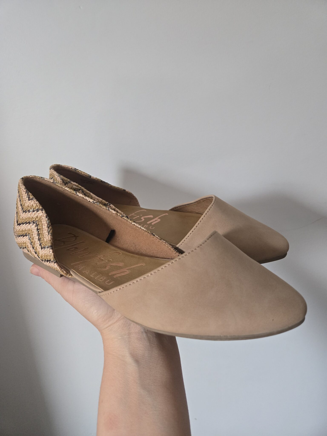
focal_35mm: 23
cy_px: 218
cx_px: 164
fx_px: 290
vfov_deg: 73.9
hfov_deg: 58.9
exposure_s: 1/120
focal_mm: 5.4
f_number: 1.8
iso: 400
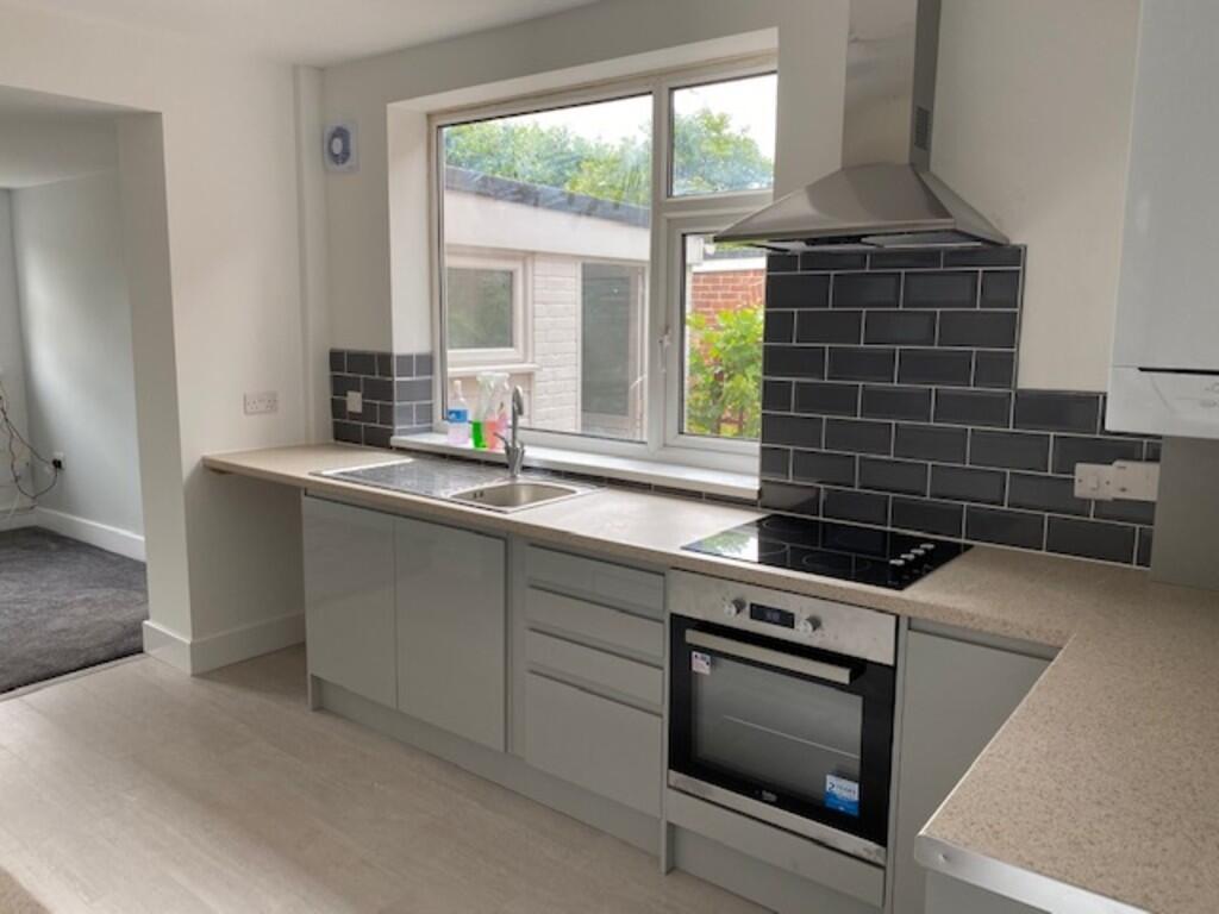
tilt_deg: -9.7
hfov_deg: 67.3
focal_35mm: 26
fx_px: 916
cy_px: 457
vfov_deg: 53.1
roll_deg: -0.8
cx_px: 610
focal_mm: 4.25
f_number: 1.8
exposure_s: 1/121
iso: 64
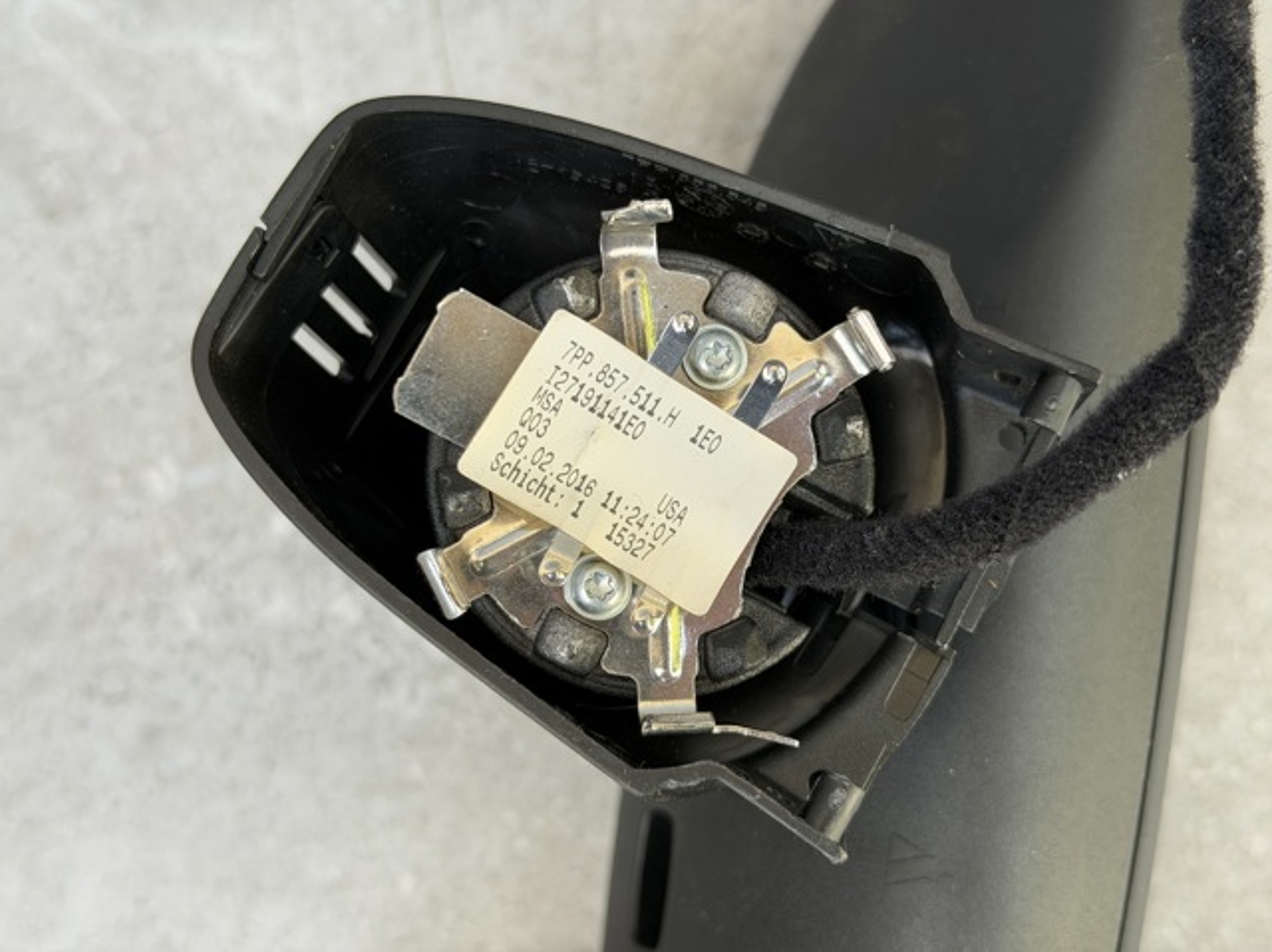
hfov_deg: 39.7
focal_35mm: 48
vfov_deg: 30.2
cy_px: 476
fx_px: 1762
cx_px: 636
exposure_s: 1/121
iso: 50
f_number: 1.78
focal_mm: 6.76
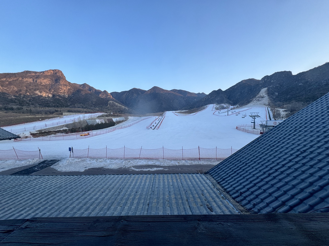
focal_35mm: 14
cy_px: 123
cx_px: 164
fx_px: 133
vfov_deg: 85.7
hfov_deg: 102.1
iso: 40
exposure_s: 1/314
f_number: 2.2
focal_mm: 2.22
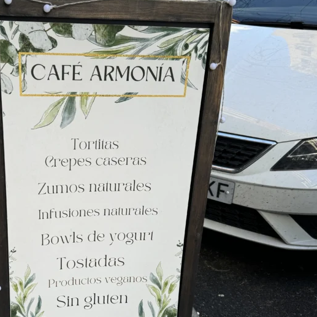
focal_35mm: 42
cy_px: 223
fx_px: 435
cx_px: 85
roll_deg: +0.1
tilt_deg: -34.5
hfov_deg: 39.1
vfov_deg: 39.3
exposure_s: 1/376
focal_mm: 6.86
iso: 80
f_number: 1.78
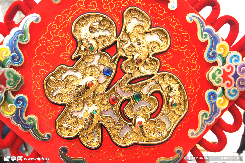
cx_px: 122
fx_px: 224
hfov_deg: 57.3
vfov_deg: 39.9
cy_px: 82
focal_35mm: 33
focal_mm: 22
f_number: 5
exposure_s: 1/40
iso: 400
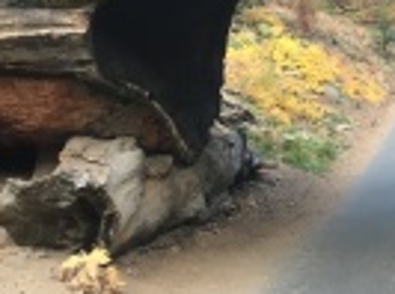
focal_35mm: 80
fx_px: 910
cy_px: 116
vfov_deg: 18.3
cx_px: 451
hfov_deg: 22.8
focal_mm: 4.15
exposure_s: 1/30
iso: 50
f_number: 2.2
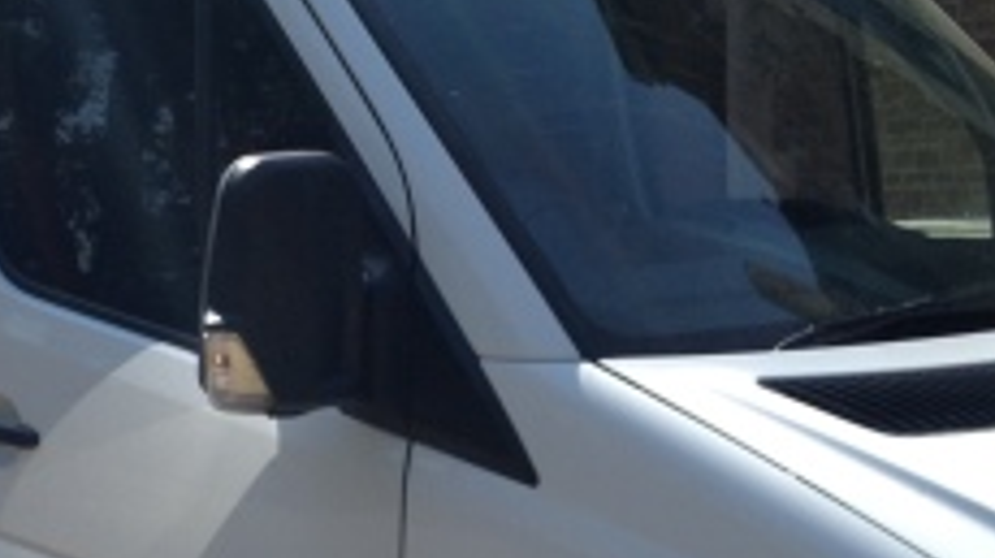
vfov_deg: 14.1
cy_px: 454
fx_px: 2241
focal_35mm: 85
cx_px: 264
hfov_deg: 24.8
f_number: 2.4
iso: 64
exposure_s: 1/1004
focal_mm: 4.28
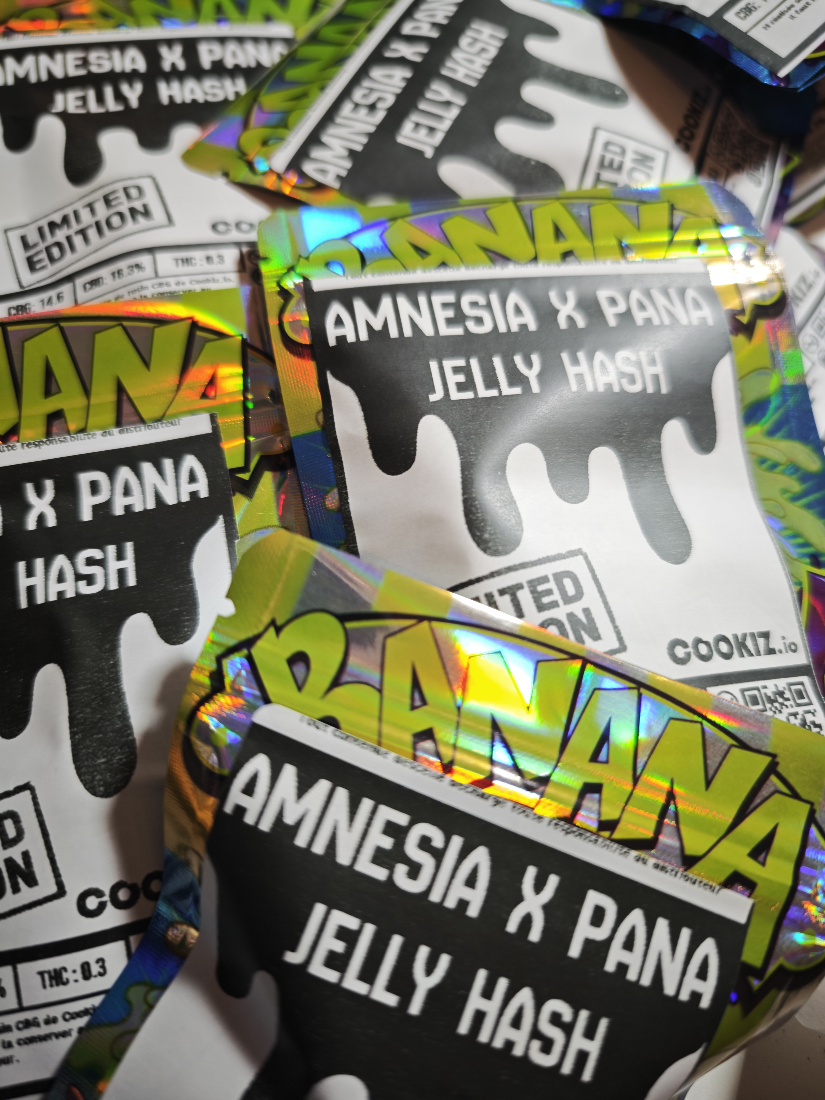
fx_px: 731
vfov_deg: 73.9
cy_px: 550
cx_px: 412
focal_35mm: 23
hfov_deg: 58.9
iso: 400
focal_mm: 8.72
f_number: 1.63
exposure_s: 1/51.7
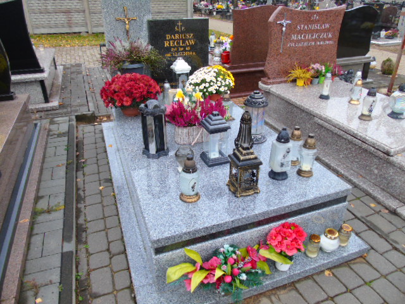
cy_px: 152
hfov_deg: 69.4
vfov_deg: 54.9
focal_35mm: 25
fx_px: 292
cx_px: 202
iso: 80
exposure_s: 1/30
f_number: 3.4
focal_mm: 4.4
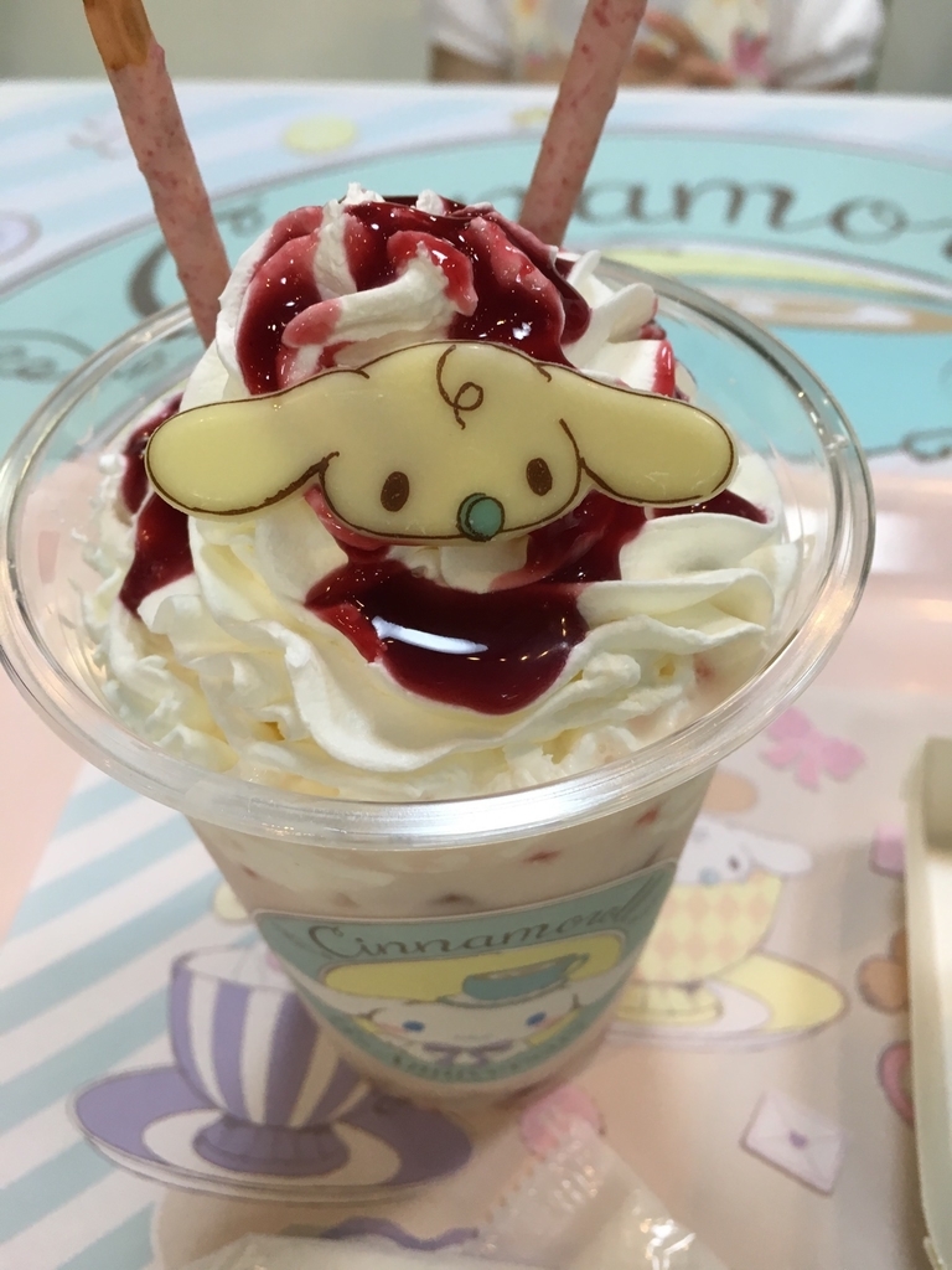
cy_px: 635
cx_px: 476
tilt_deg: -47.9
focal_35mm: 29
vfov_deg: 61.7
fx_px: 1063
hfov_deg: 48.2
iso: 64
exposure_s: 1/30
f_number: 2.2
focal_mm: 4.15
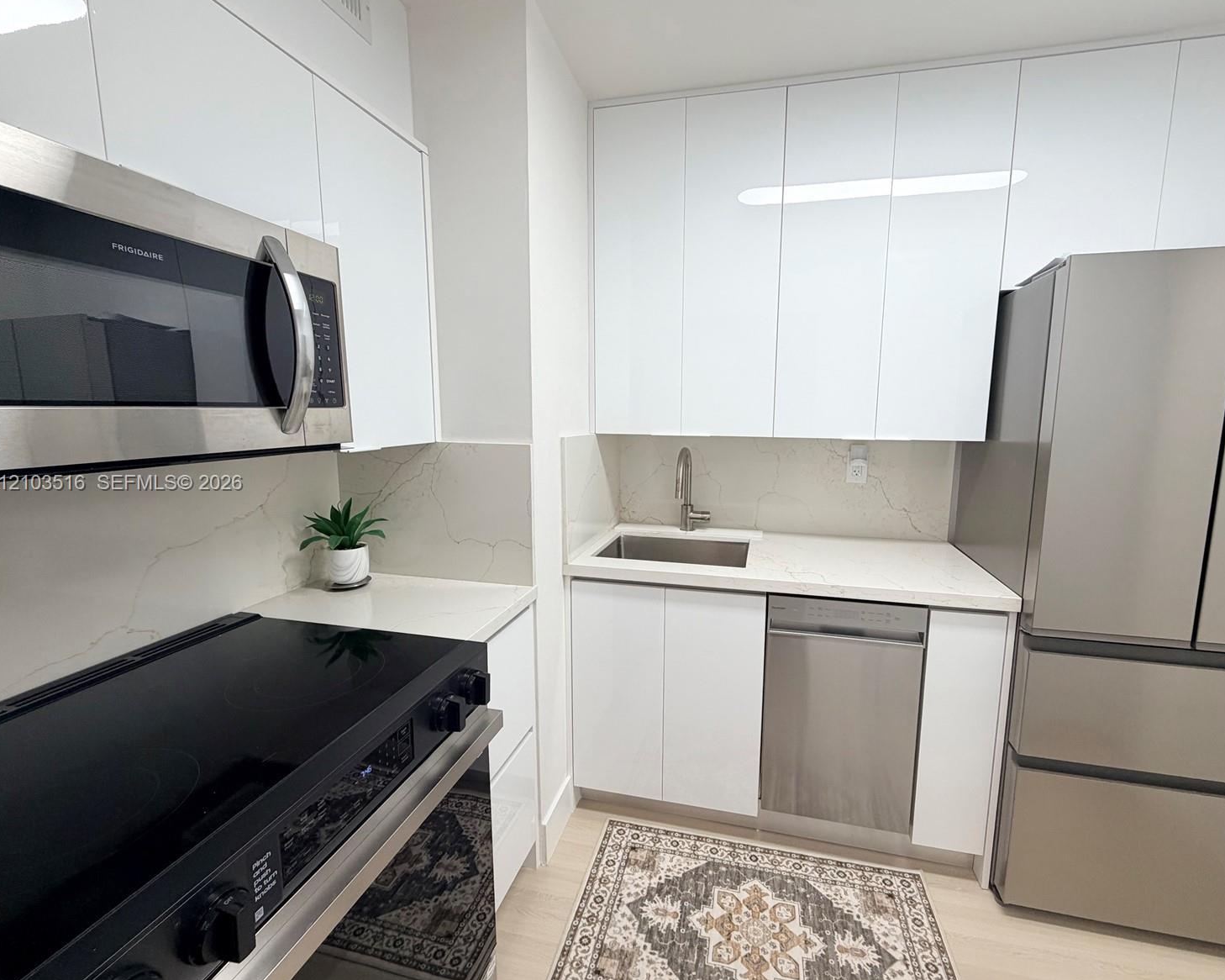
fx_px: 544
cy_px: 484
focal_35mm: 15
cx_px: 653
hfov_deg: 96.7
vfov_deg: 84.0
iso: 125
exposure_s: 1/120
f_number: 2.2
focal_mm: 2.22
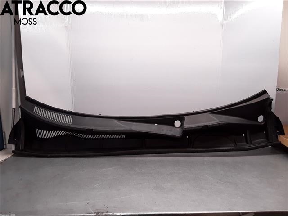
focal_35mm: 28
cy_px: 108
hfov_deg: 63.4
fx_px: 233
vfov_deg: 49.7
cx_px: 144
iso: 50
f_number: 1.9
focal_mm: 2.91
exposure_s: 1/100
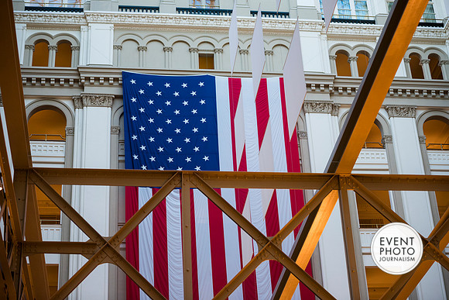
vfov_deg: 19.5
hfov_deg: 28.8
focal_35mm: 70
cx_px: 224
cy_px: 150
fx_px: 873
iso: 1100
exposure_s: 1/125
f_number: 2.8
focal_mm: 70
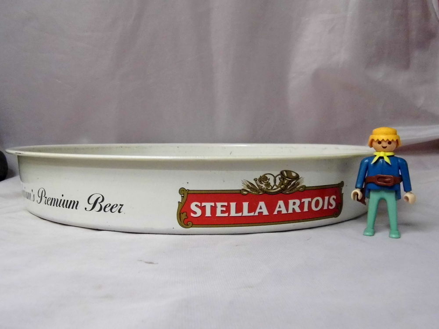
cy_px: 164
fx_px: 431
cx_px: 220
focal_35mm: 34
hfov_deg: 54.0
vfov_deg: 41.8
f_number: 3.3
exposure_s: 1/10
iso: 800
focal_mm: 6.1
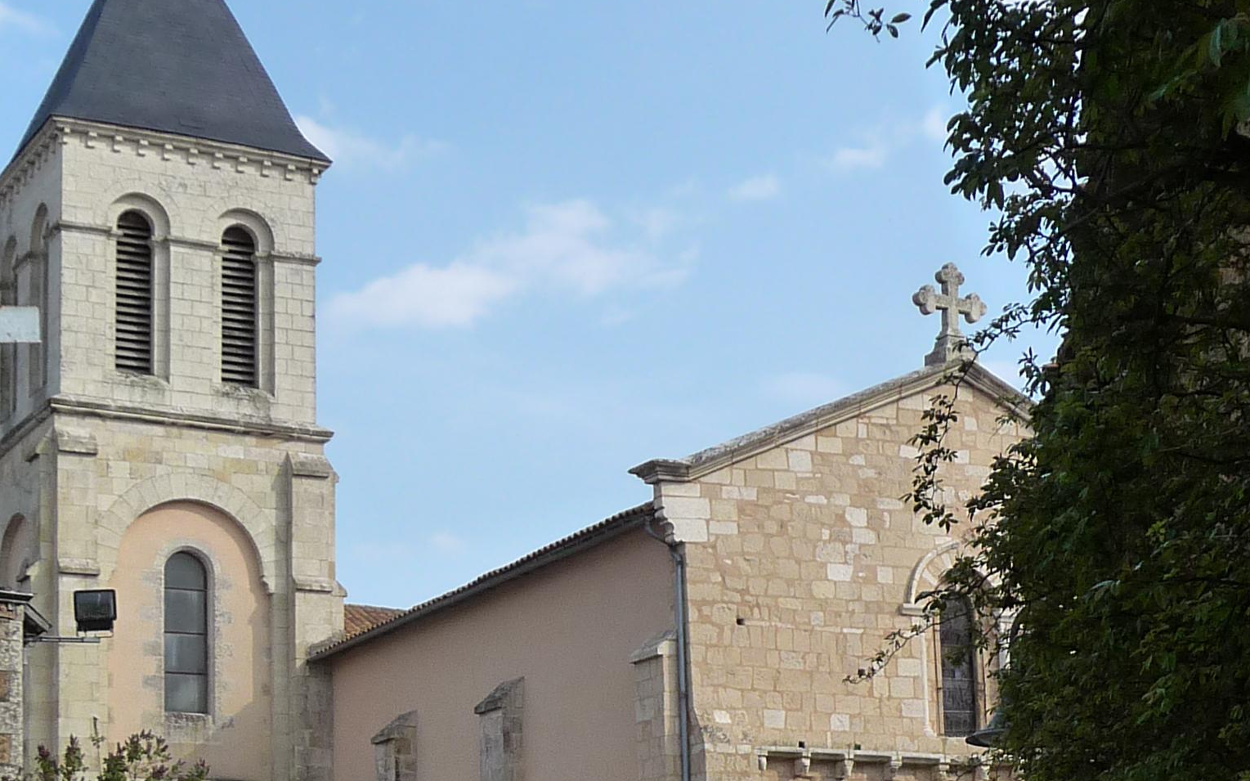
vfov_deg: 18.1
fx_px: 2418
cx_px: 627
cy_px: 645
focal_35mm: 71
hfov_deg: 29.0
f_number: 3.4
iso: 160
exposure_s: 1/800
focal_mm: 5
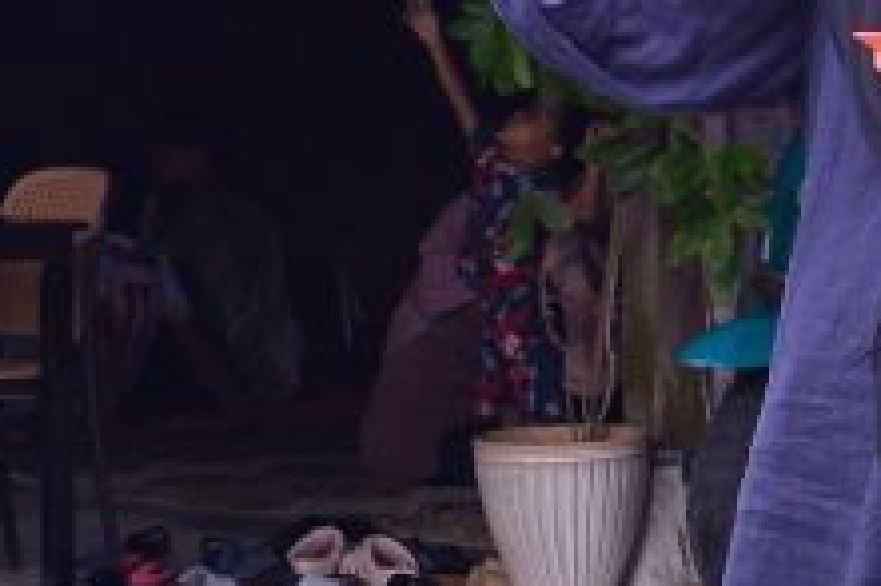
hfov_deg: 11.5
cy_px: 179
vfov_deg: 7.9
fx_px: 4255
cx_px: 1104
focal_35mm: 174
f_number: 5
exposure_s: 1/250
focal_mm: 31
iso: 320
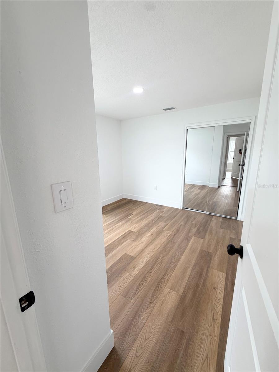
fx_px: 150
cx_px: 140
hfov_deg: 85.7
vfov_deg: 102.1
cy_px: 186
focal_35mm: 14
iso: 125
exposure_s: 1/120
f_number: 2.2
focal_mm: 2.22
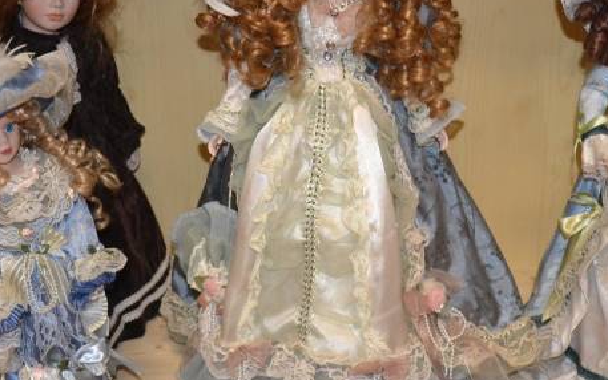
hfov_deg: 30.6
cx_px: 337
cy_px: 147
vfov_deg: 19.4
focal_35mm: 67
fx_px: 1109
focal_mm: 25
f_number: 4
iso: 2000
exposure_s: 1/60
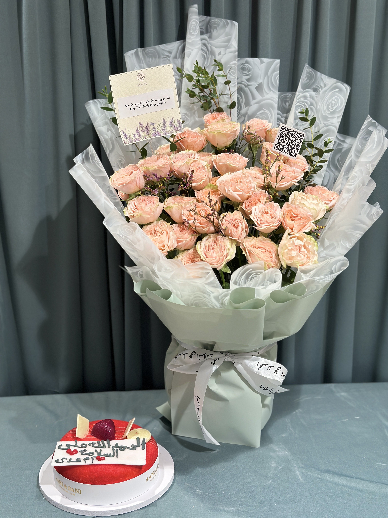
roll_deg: -0.7
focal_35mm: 48
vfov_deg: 39.7
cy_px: 259
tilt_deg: -16.4
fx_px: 717
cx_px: 194
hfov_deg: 30.3
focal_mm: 6.86
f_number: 1.78
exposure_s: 1/290
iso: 80
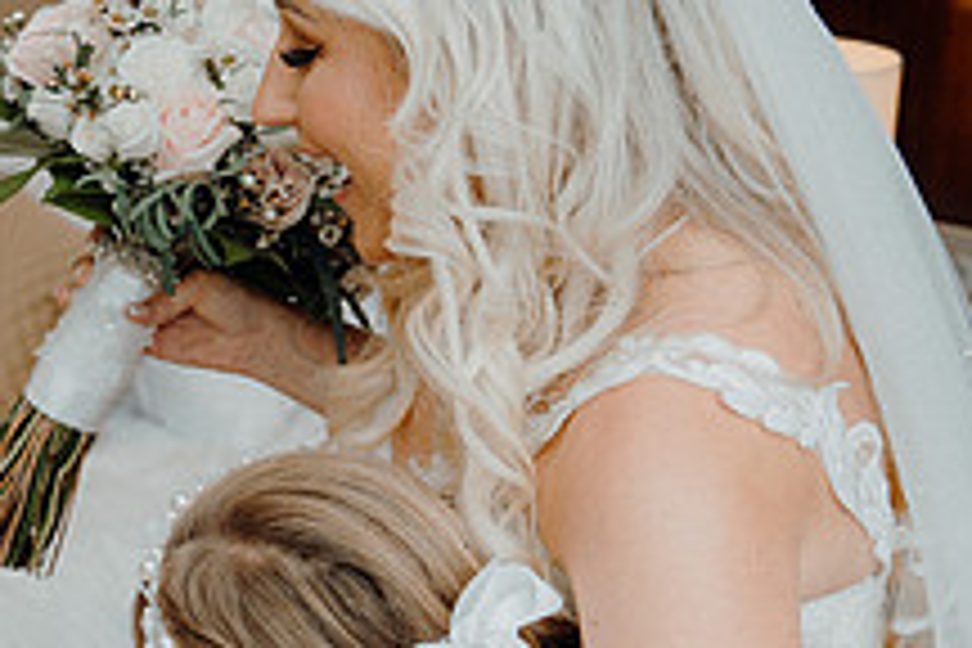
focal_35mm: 118
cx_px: -40
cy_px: 619
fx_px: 3186
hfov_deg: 16.9
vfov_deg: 11.5
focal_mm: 44
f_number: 3.5
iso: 200
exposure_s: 1/160
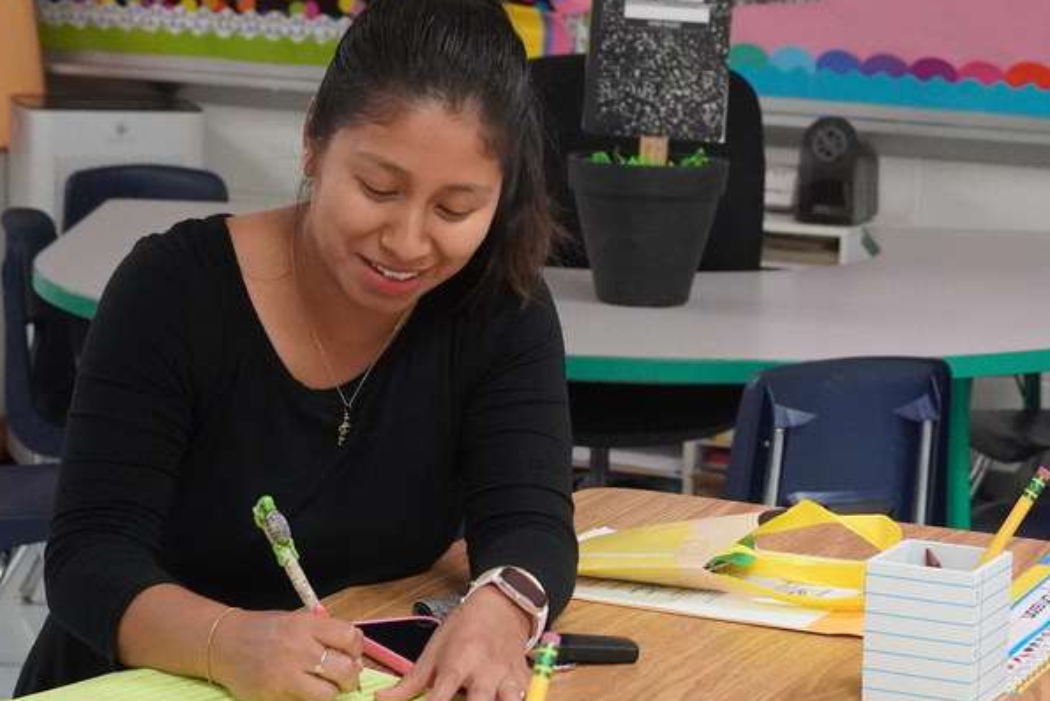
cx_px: 632
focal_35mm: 106
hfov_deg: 19.3
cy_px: 389
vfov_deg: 12.9
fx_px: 3088
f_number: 5
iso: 4000
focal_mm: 41
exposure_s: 1/160
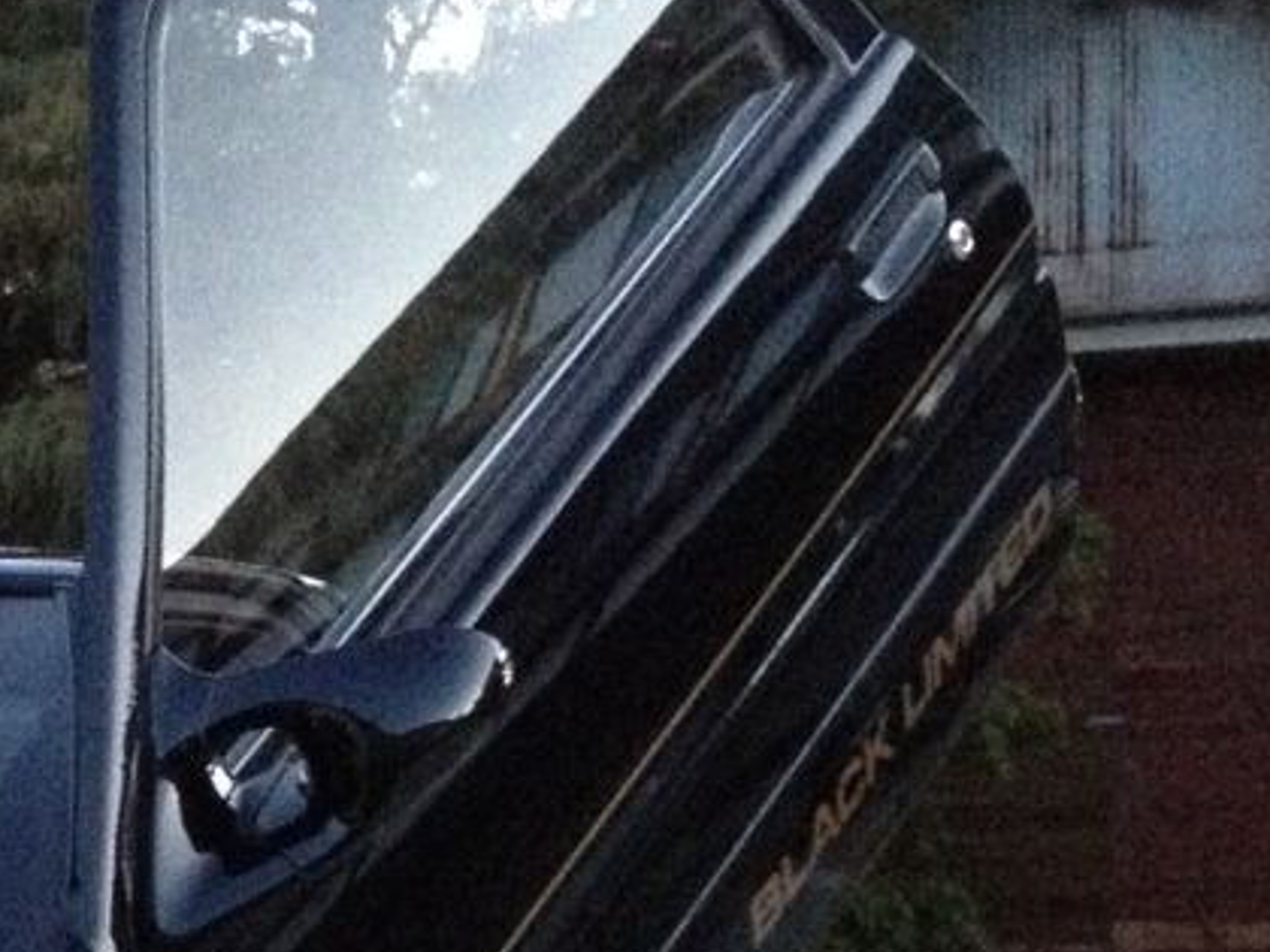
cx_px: -853
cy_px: 1324
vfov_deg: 10.6
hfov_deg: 13.3
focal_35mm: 136
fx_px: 4990
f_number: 2.4
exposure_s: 1/20
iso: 400
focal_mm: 4.28
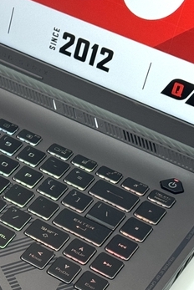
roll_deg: +0.3
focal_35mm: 115
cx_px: -81
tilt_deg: -44.6
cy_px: 206
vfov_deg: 17.7
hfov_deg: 11.5
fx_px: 928
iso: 64
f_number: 1.78
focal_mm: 6.76
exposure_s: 1/102
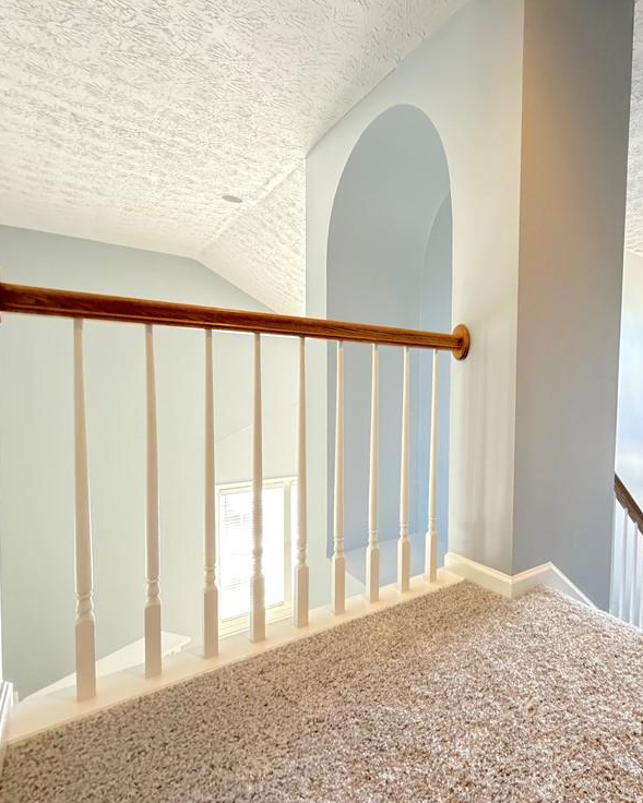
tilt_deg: -2.5
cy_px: 408
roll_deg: -0.8
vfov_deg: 83.3
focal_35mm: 19
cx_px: 519
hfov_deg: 64.3
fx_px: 452
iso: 1000
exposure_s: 1/60
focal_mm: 2.22
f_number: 2.2
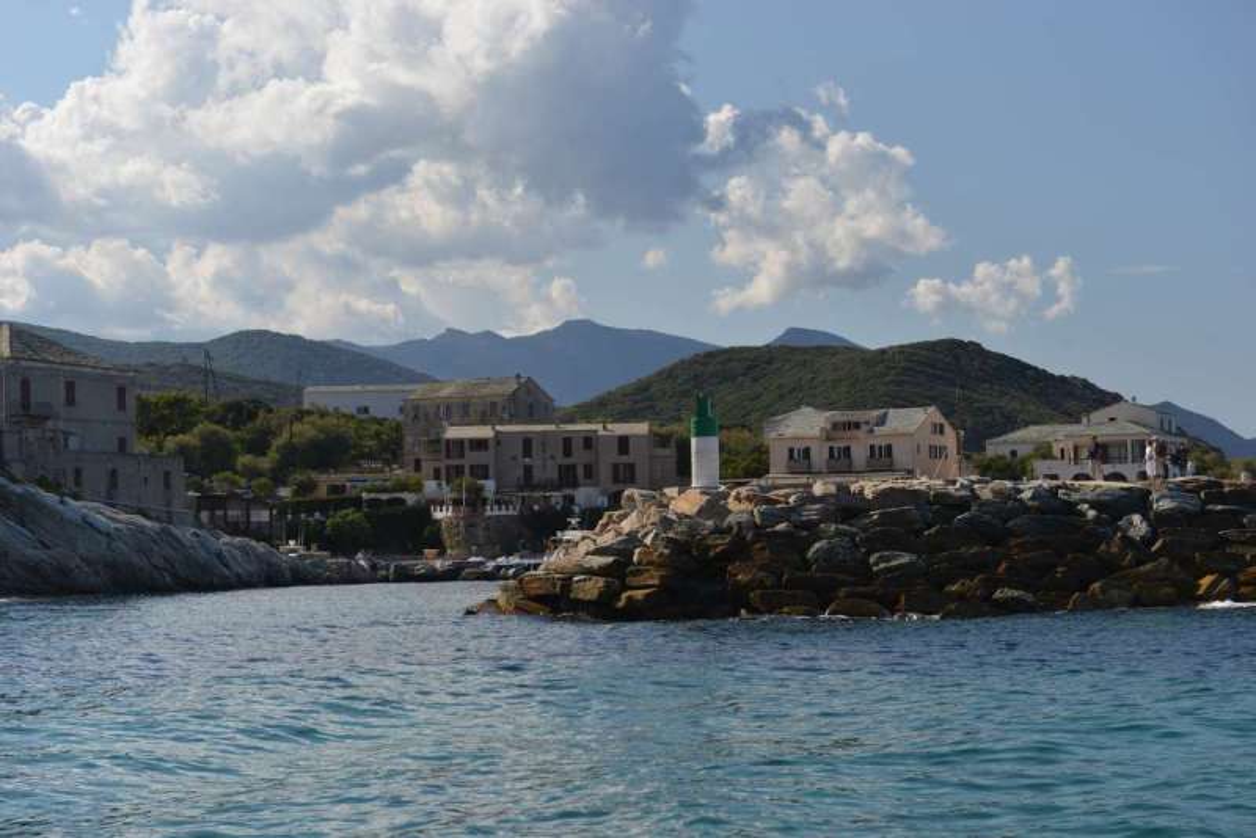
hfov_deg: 28.8
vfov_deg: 19.5
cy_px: 419
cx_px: 628
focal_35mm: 70
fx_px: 2443
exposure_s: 1/250
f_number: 8
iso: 125
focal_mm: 70
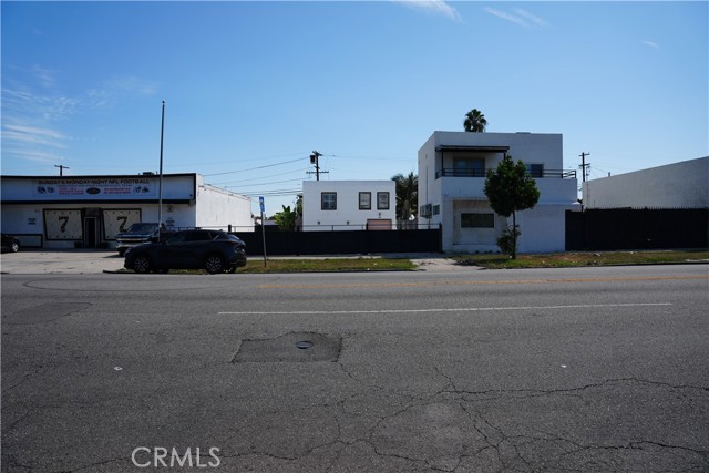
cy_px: 236
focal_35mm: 24
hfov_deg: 73.7
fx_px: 473
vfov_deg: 53.2
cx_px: 354
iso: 100
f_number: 5
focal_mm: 24
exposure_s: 1/800
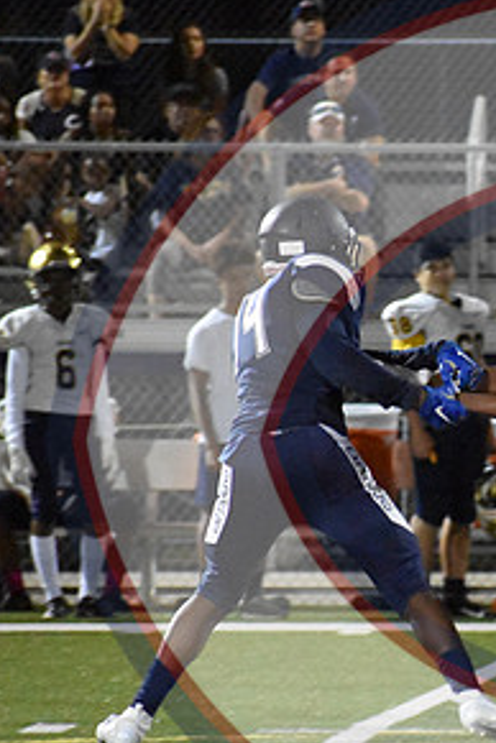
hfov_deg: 2.4
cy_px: 440
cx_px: 608
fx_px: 11758
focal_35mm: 569
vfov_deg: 3.6
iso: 12800
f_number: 5.3
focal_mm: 190
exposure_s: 1/320
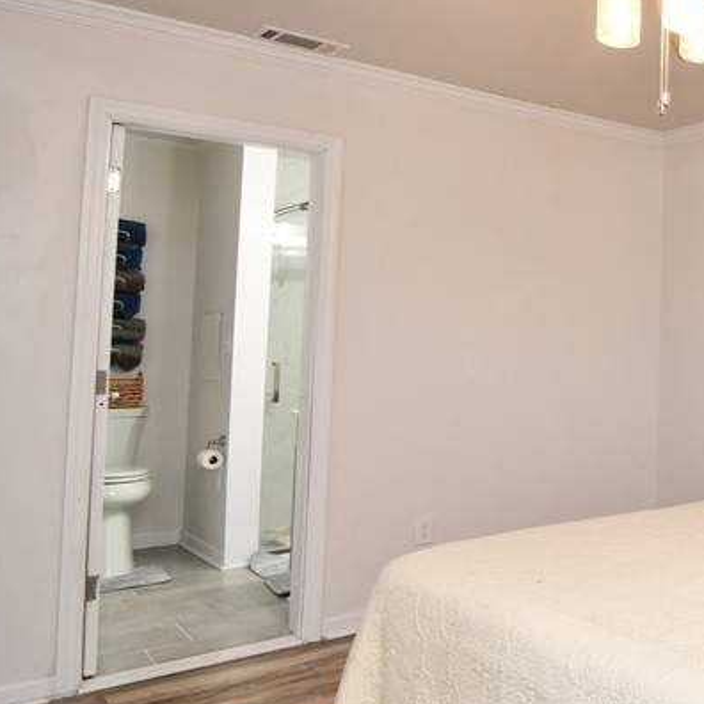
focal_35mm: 35
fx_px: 805
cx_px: 885
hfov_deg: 35.0
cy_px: 288
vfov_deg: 47.0
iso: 500
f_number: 4
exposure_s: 1/60
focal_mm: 10
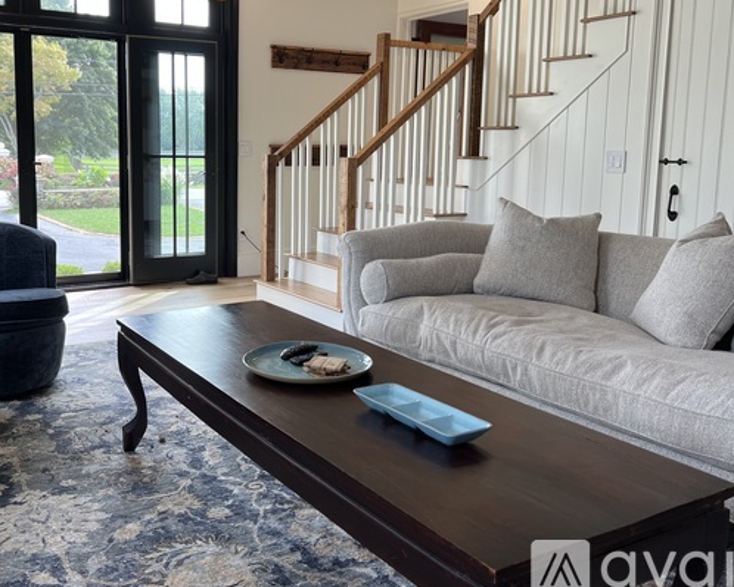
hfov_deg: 52.3
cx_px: 278
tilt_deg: -6.8
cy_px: 230
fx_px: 738
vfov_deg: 43.1
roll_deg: -0.9
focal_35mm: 34
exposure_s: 1/121
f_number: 1.5
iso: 40
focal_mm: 5.7
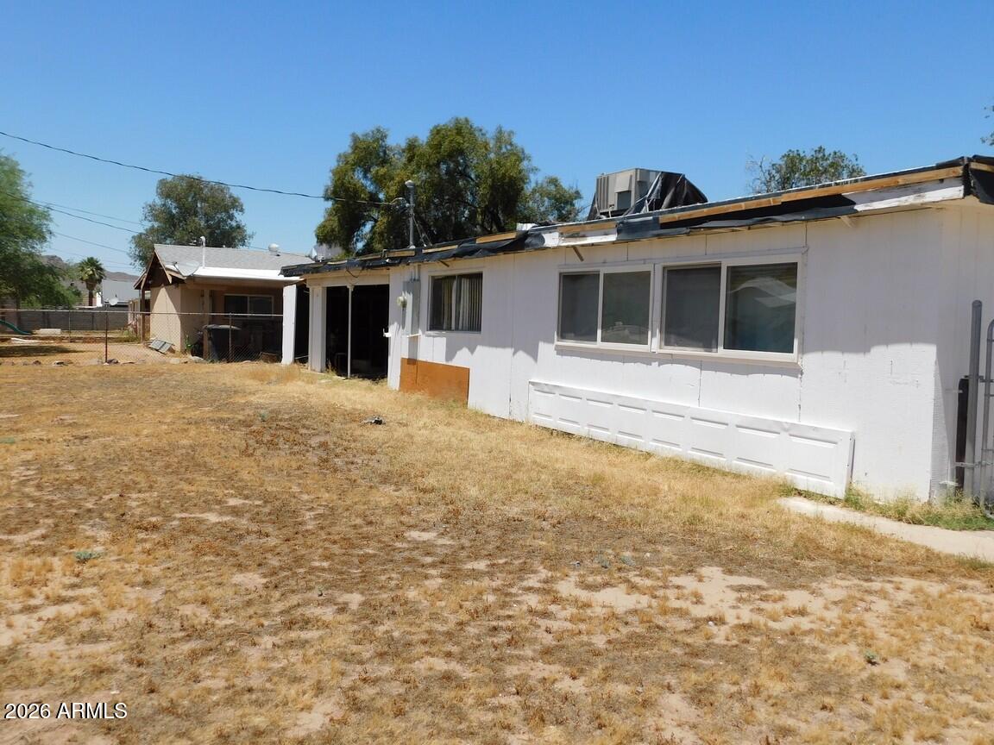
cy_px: 372
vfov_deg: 46.8
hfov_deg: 60.0
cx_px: 497
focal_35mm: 30
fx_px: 861
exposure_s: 1/500
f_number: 6.4
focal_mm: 5.3
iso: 125
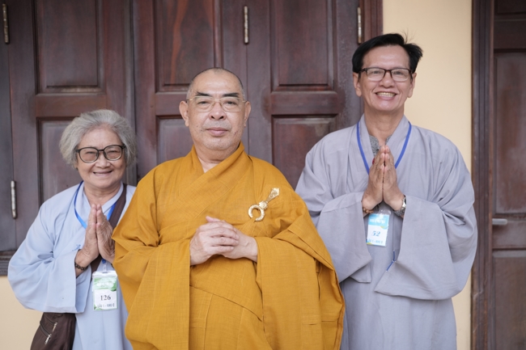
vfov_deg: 37.8
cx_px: 263
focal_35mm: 35
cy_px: 175
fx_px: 511
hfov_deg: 54.4
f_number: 2.2
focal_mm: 35
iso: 800
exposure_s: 1/2500
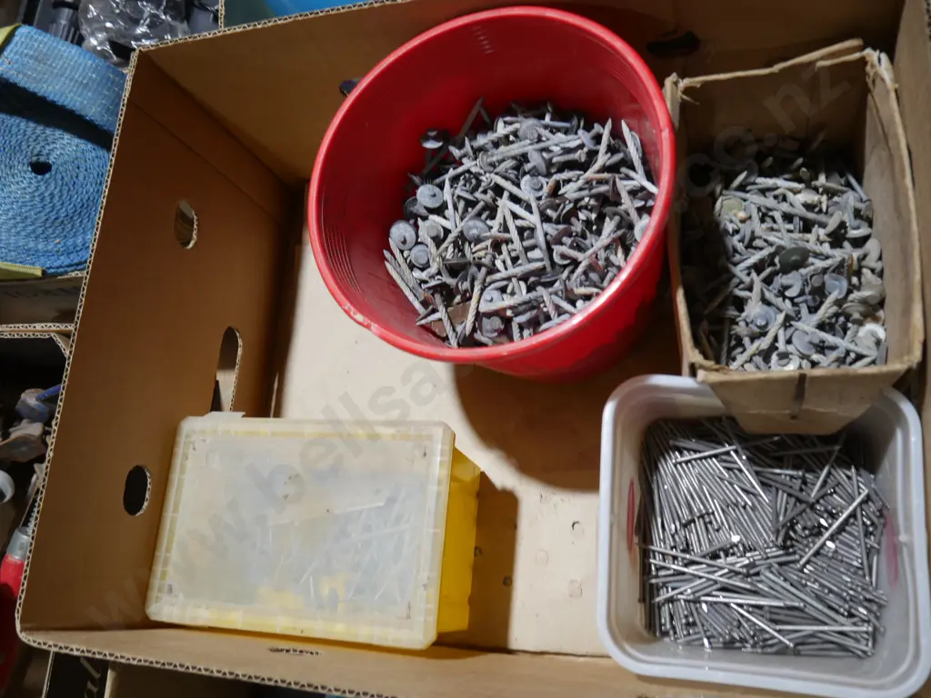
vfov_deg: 46.8
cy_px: 349
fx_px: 807
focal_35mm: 30
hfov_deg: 60.0
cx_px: 466
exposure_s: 1/60
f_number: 3.6
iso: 320
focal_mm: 15
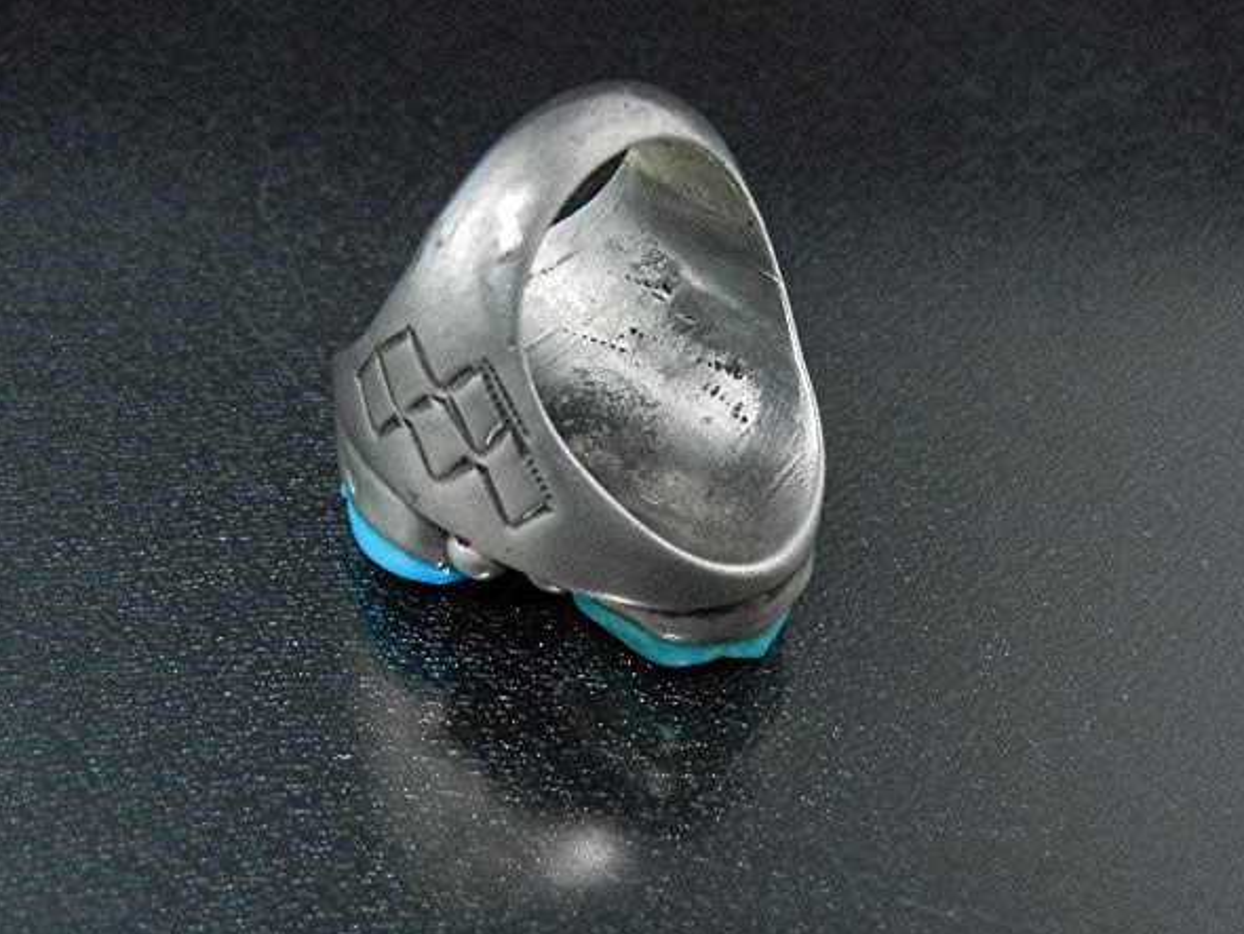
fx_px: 2301
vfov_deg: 22.9
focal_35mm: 64
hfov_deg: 30.3
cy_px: 436
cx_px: 624
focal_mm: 10.6
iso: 800
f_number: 8
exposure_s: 1/30
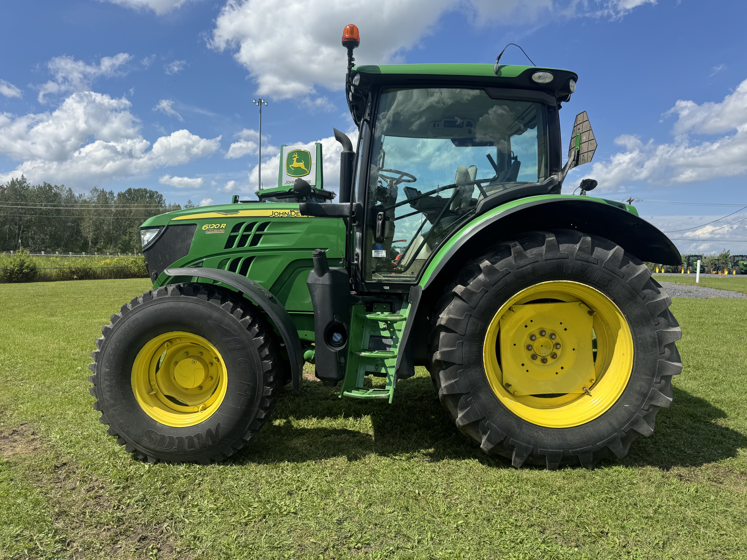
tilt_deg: -1.2
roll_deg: -1.4
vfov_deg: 56.8
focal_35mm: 24
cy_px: 280
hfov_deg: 71.6
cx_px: 374
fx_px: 518
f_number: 1.78
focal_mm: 6.76
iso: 80
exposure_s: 1/4310
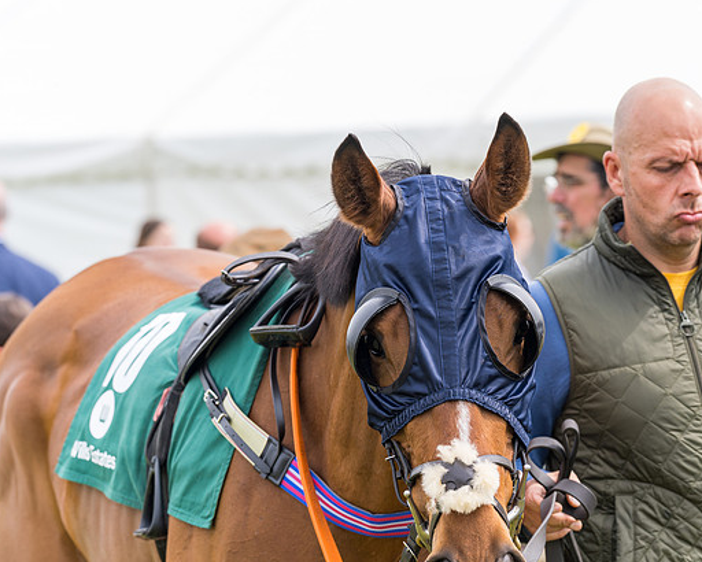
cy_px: 300
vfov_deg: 8.1
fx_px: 3970
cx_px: 514
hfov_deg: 10.1
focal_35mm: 191
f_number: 5
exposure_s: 1/250
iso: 50
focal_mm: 135
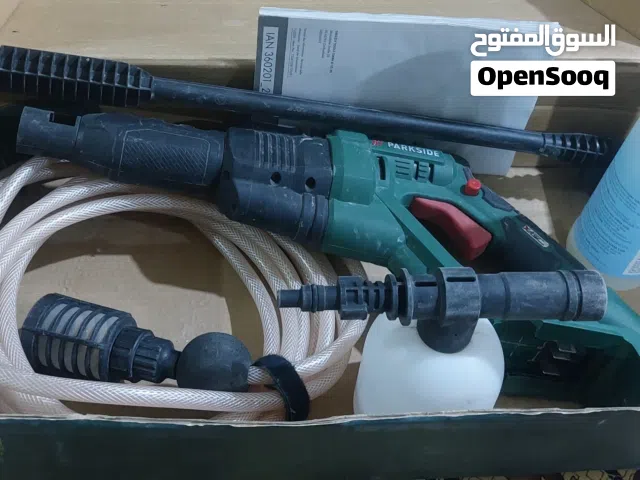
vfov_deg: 54.9
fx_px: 462
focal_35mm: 25
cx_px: 320
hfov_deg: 69.4
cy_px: 240
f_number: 1.8
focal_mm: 5.23
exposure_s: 1/50
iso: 500
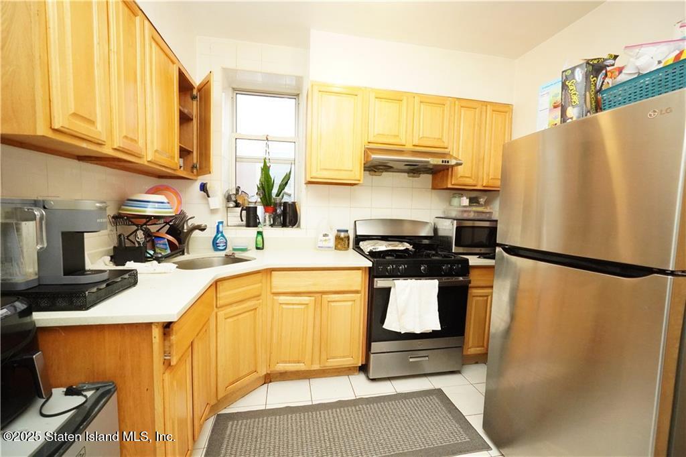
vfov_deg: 77.3
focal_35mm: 15
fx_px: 286
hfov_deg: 100.4
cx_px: 343
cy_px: 228
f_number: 4.5
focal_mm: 10
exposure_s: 1/125
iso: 5000
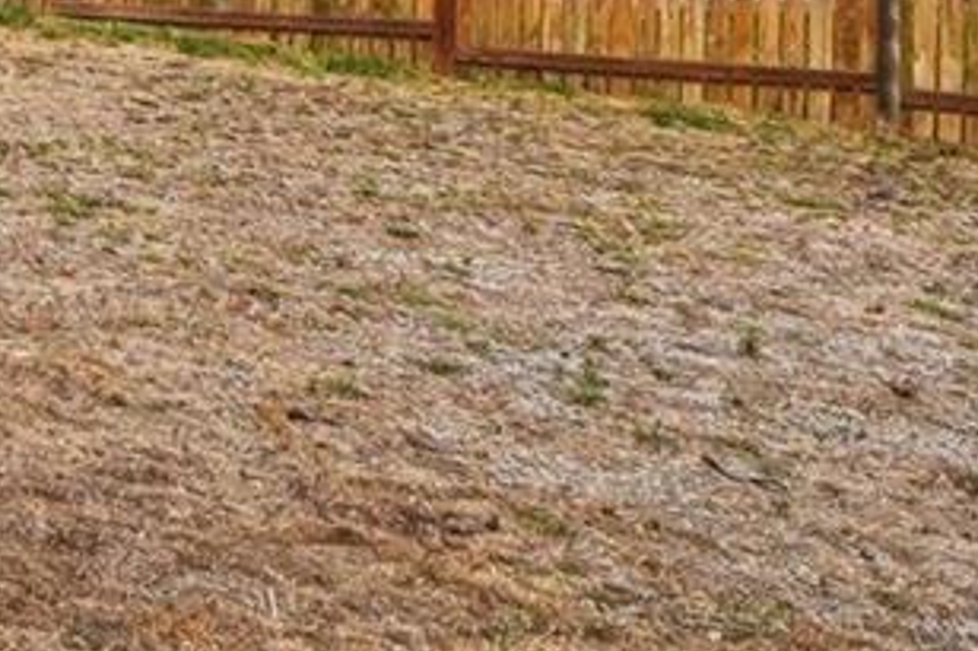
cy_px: -854
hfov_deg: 14.9
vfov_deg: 13.4
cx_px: -1397
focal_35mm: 78
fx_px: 2118
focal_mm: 10
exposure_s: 1/500
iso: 320
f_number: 9
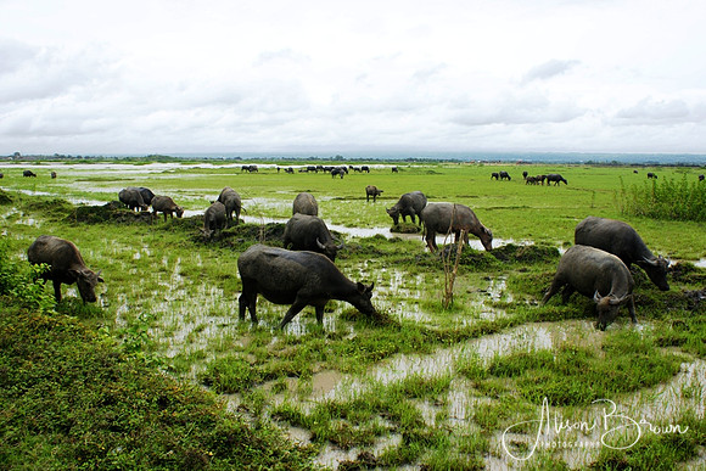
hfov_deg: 53.1
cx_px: 353
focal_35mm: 36
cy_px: 236
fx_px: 706
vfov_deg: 36.9
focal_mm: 24
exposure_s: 1/250
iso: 200
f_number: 10
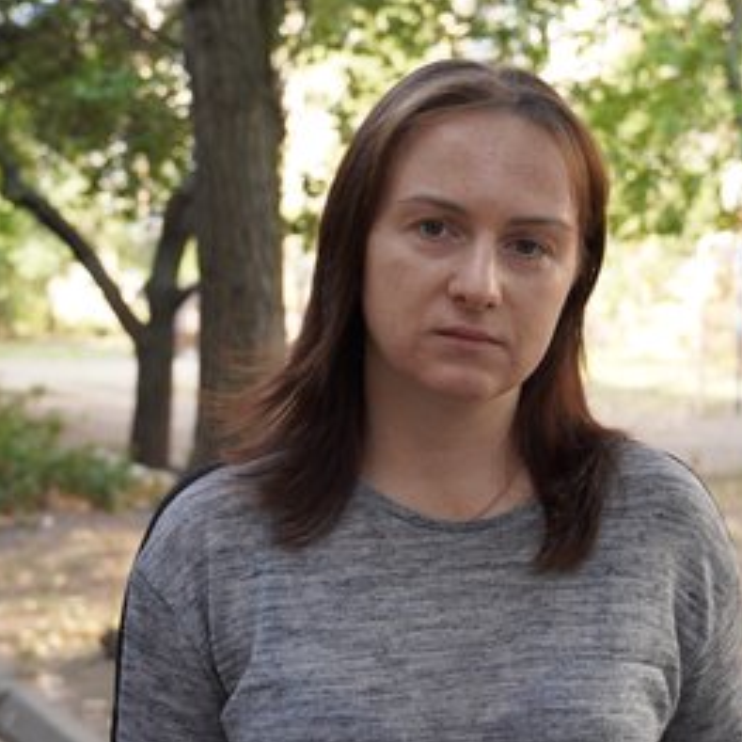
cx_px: 443
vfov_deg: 27.7
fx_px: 1504
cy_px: 374
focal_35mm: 62
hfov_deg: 27.7
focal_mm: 32
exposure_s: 1/160
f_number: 4
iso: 320
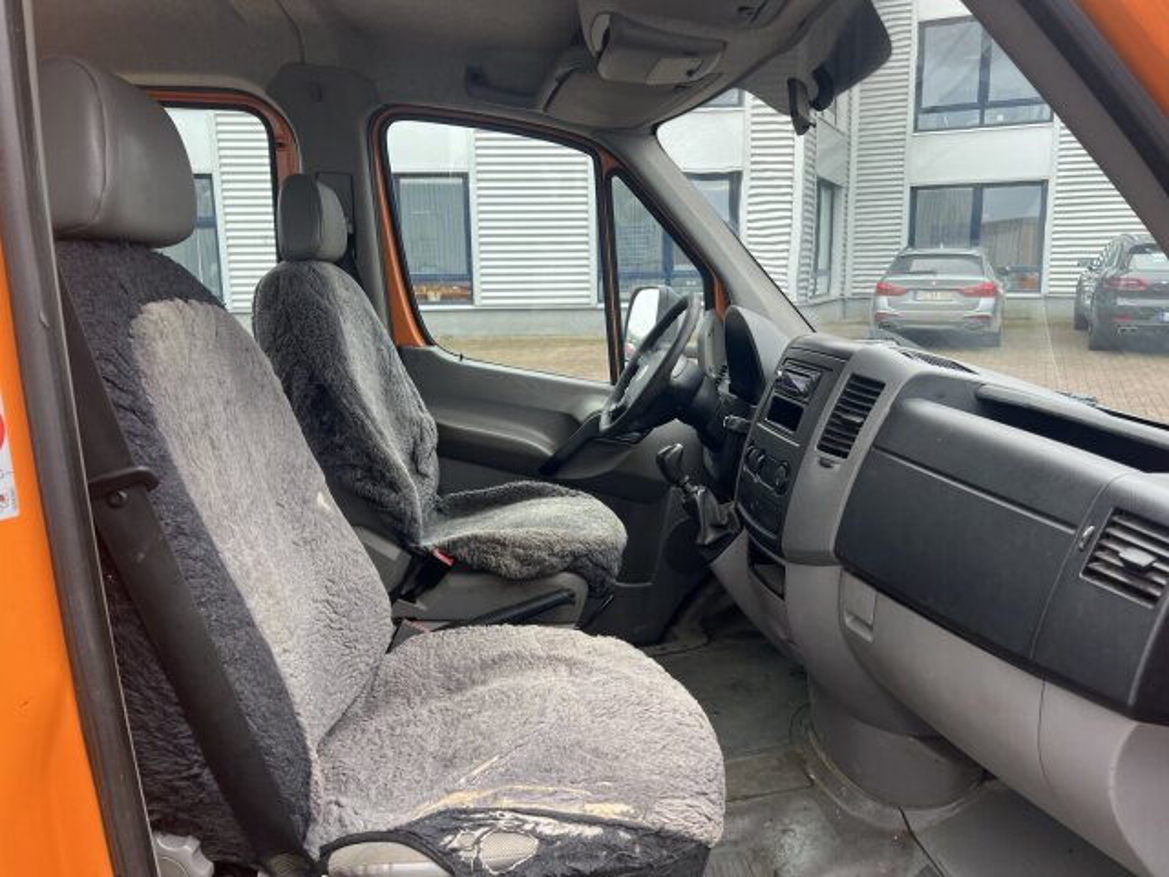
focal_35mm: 26
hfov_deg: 67.3
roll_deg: +0.3
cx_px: 584
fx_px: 878
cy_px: 438
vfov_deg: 53.1
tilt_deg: -7.4
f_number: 1.5
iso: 50
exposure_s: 1/121
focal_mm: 5.7
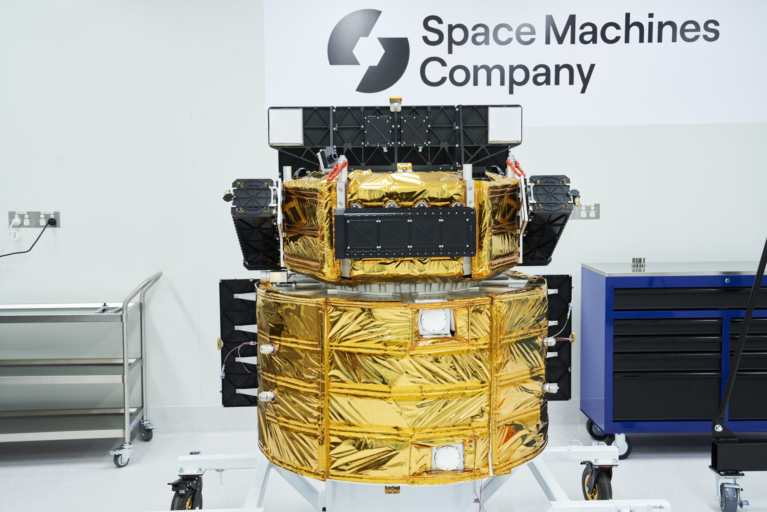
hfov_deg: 45.4
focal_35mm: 43
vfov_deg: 31.2
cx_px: 384
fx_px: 916
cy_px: 256
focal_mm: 43
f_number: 8
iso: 100
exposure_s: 1/5
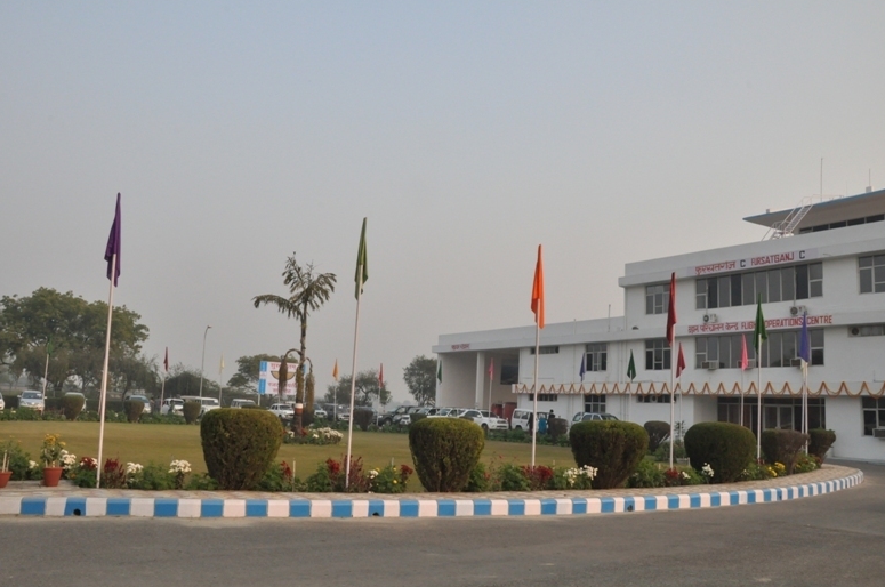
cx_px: 432
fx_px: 798
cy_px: 295
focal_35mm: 33
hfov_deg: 58.0
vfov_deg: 40.4
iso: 1100
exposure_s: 1/200
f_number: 16
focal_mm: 21
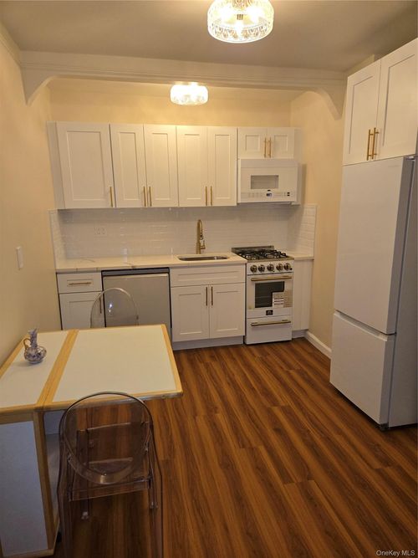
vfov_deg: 73.9
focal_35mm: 23
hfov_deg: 58.9
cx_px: 209
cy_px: 279
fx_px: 370
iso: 80
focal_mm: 5.4
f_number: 1.8
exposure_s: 1/60
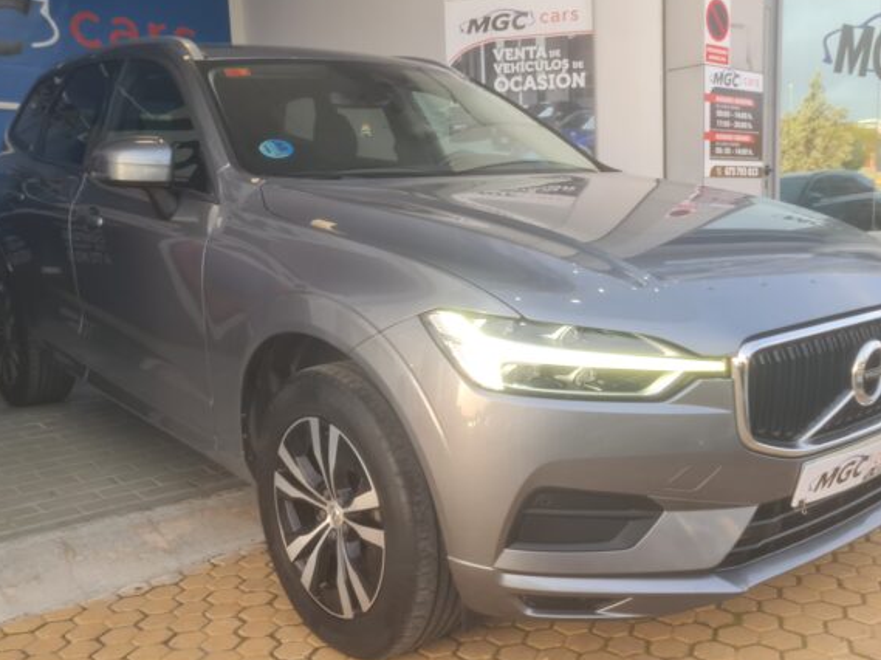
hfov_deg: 52.6
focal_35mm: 35
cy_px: 368
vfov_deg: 40.6
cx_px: 483
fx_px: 890
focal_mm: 7
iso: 50
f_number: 1.8
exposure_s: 1/100
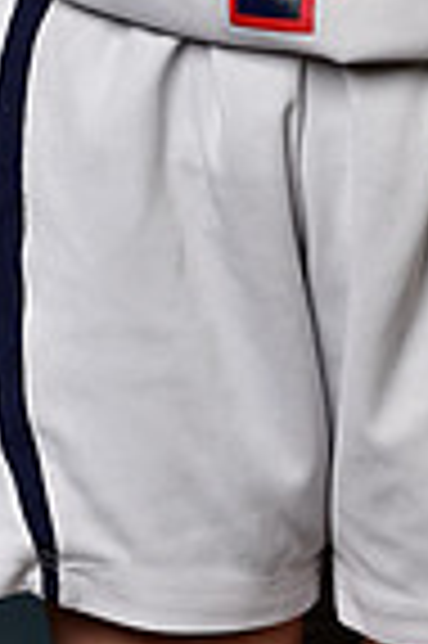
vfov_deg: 4.2
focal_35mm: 488
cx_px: 246
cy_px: -558
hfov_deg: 2.8
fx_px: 8723
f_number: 4.5
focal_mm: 120
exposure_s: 1/200
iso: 250
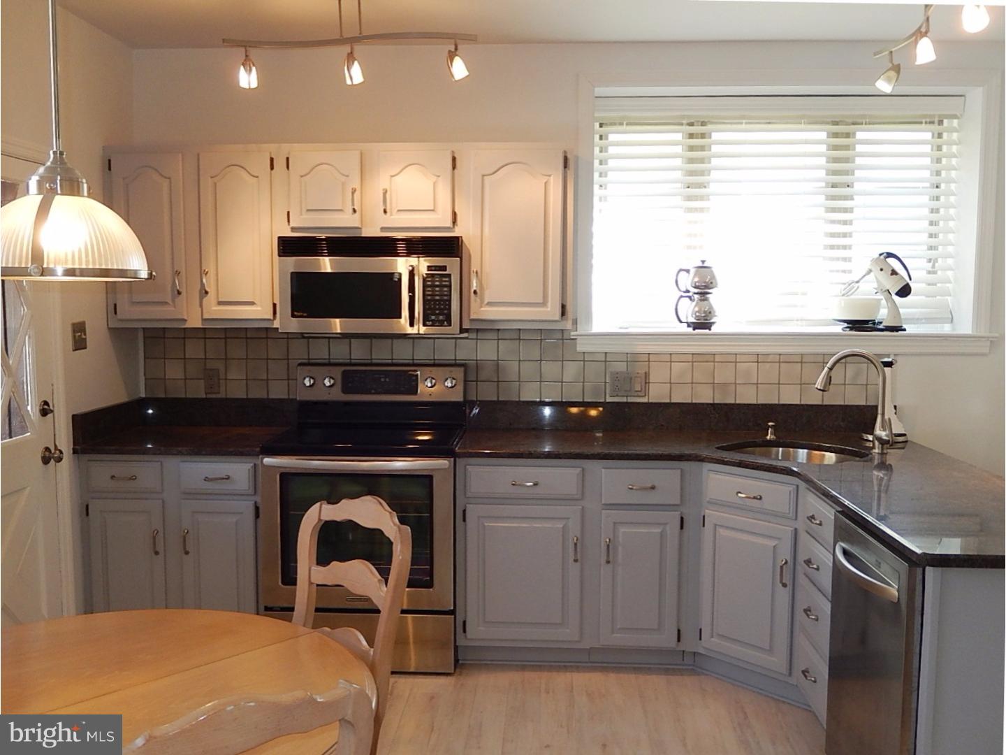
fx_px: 930
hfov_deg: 56.8
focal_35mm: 32
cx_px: 503
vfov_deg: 44.2
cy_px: 378
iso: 140
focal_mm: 5.7
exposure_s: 1/30
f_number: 3.8
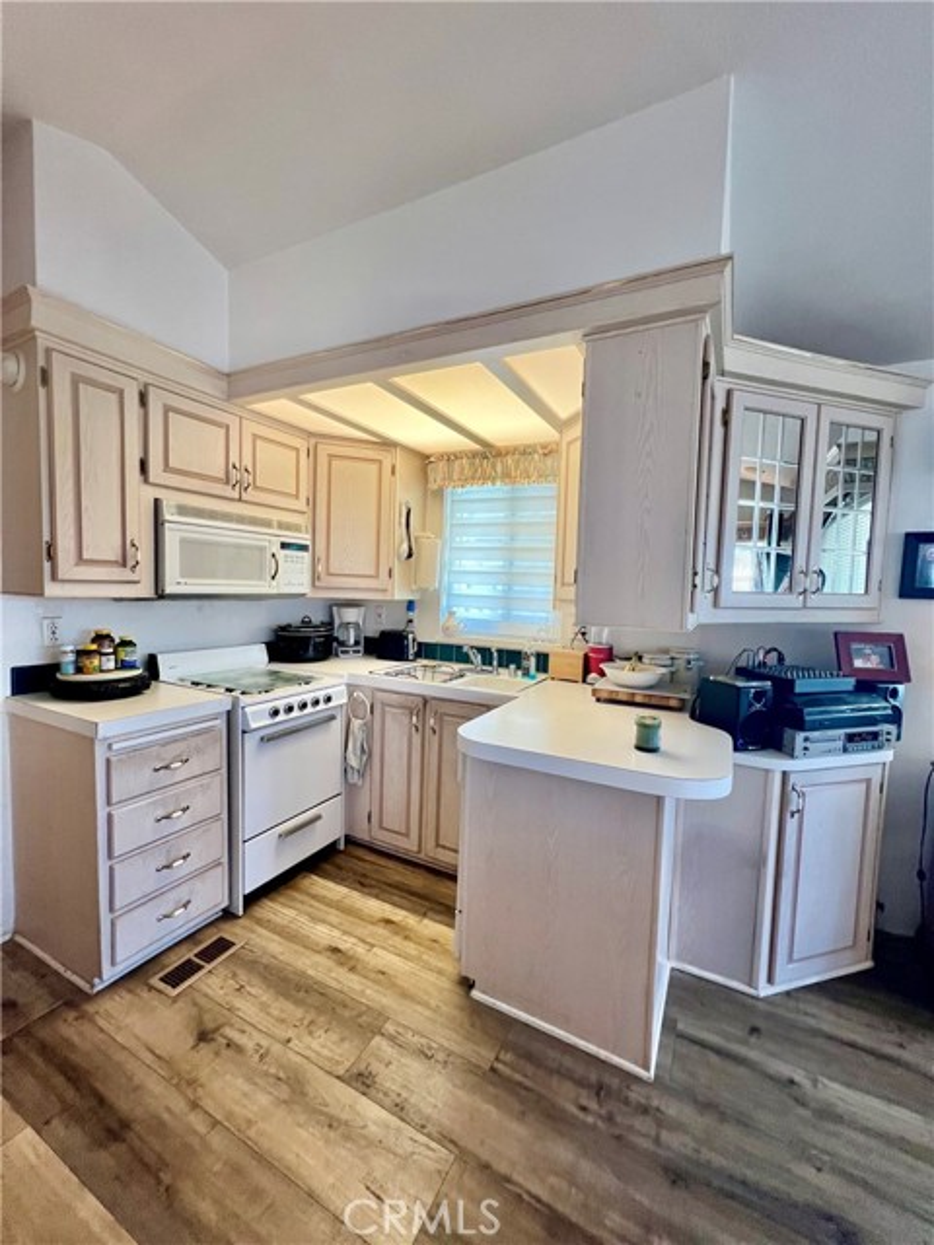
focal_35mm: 13
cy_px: 622
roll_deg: -2.2
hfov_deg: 89.9
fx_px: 468
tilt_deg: -4.1
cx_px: 467
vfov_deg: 106.2
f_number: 1.8
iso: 200
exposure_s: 1/60
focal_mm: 1.57
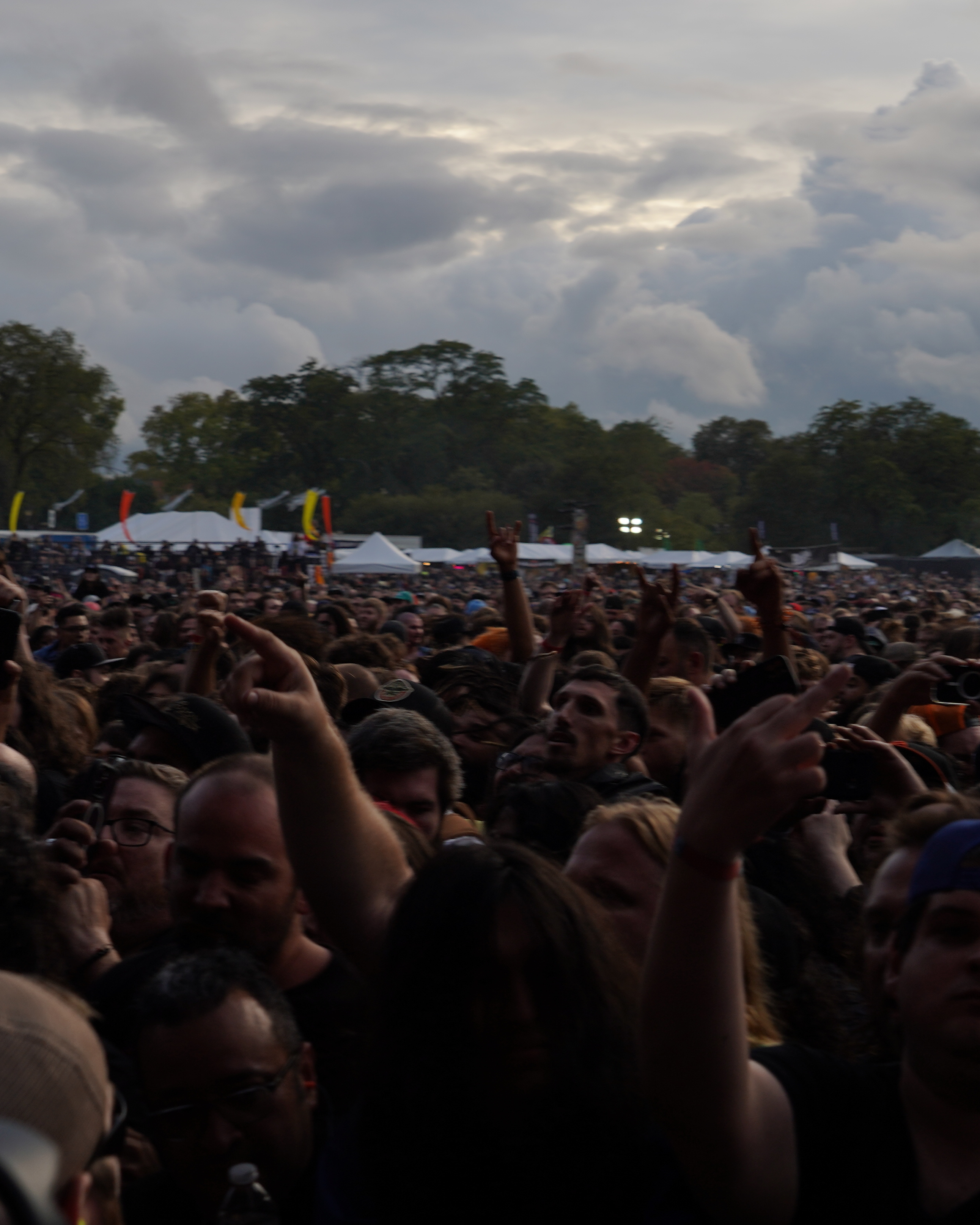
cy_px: 571
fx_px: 2719
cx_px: 442
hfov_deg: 20.4
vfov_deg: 25.4
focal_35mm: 75
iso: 100
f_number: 6.3
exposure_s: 1/160
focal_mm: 43
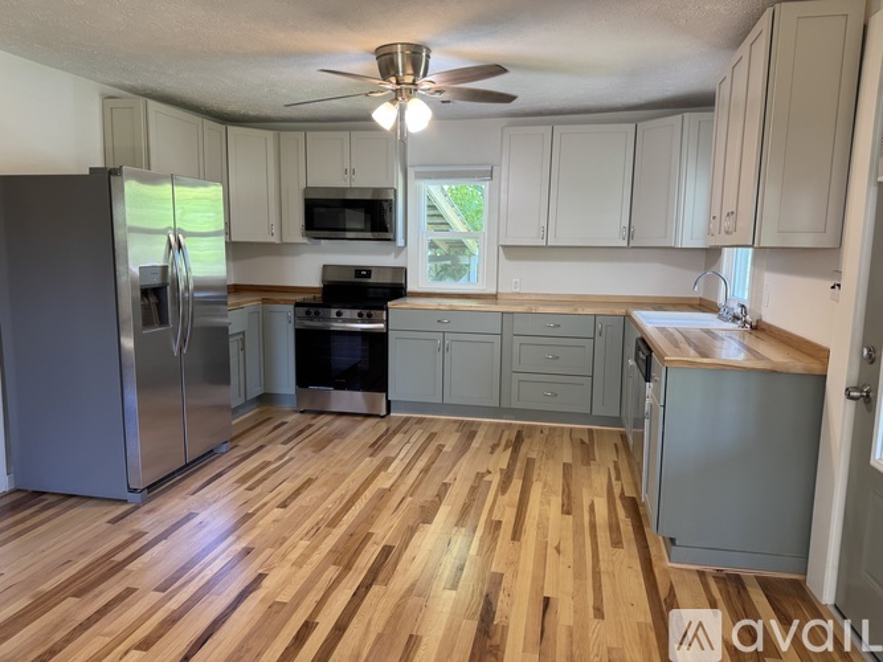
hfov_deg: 71.6
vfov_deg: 56.8
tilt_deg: -8.7
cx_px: 442
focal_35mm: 24
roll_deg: -1.5
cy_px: 331
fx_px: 612
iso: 125
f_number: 1.78
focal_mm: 6.76
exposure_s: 1/60
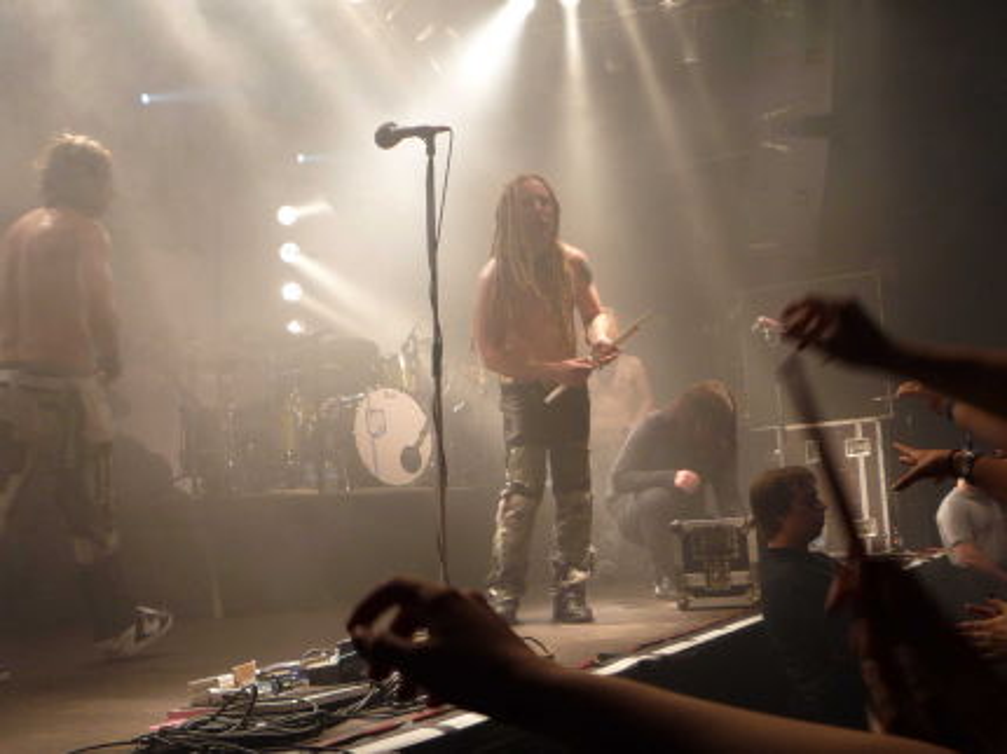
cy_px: 377
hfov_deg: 44.8
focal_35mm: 42
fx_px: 1221
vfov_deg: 34.3
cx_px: 504
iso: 100
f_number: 3.3
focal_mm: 5.2
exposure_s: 1/50
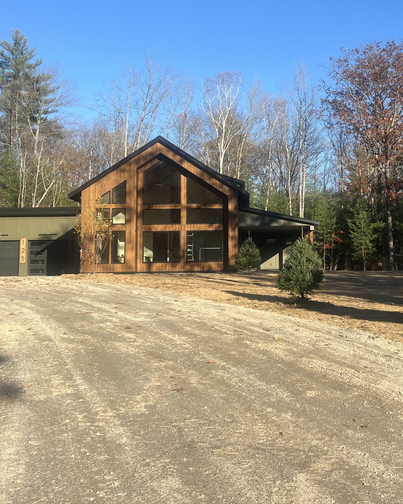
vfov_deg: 43.6
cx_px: 278
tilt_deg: +7.0
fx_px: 626
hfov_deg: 35.2
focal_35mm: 42
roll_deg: +1.3
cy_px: 199
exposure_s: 1/2571
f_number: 1.5
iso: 50
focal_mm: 5.7
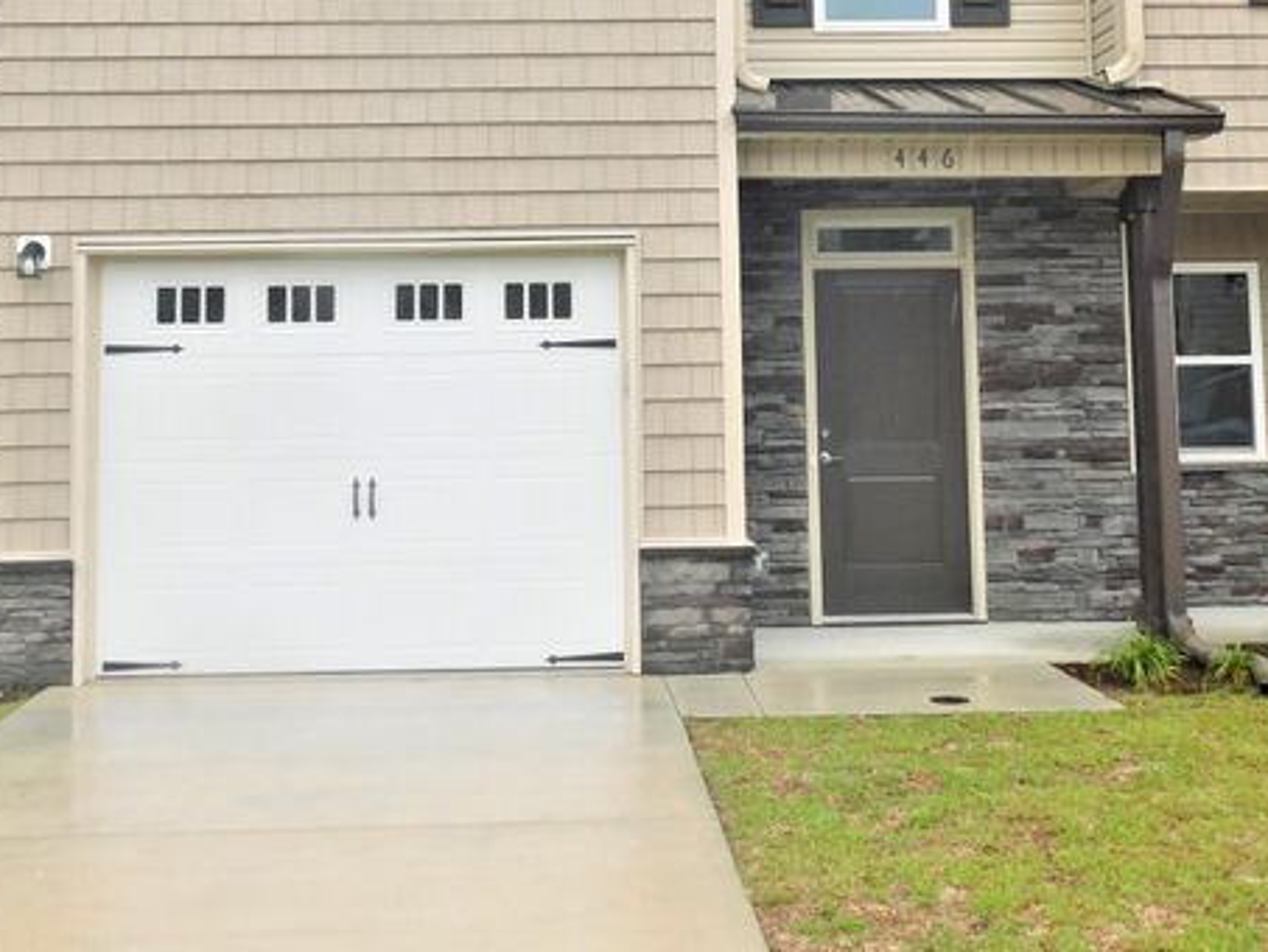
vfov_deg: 26.9
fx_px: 1942
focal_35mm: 53
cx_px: 613
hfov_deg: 36.2
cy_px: 161
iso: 125
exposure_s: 1/320
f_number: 3.5
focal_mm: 6.3
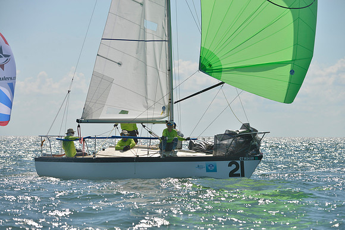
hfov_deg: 10.3
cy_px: 115
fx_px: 1917
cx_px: 172
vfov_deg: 6.9
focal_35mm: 200
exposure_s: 1/1250
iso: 200
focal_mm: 200
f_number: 7.1
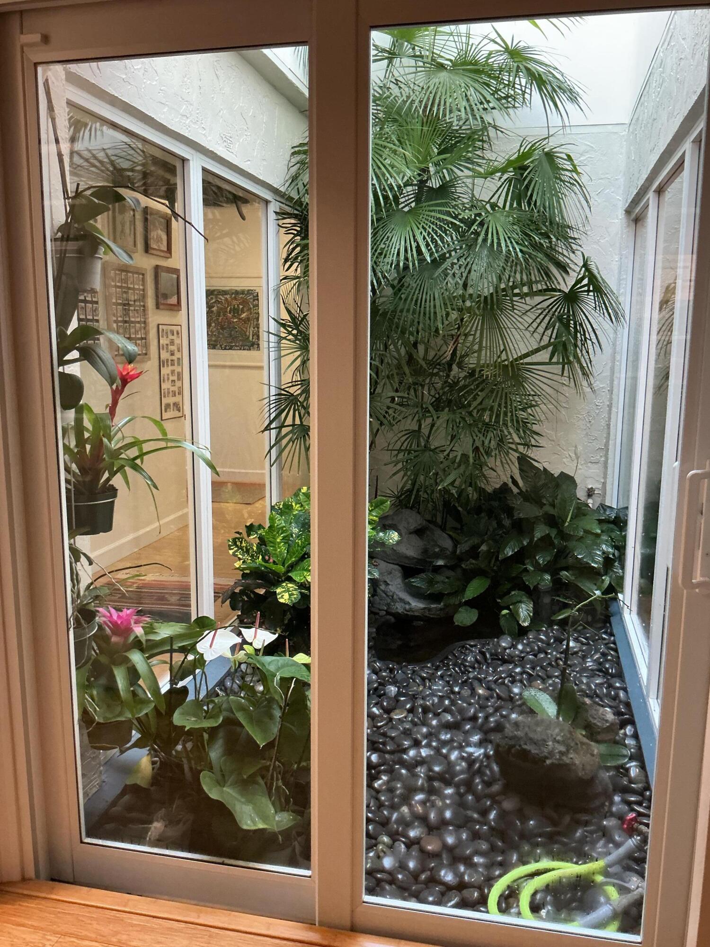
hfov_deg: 48.2
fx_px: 793
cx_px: 355
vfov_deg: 61.7
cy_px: 474
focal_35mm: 29
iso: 250
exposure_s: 1/40
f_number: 1.8
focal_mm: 3
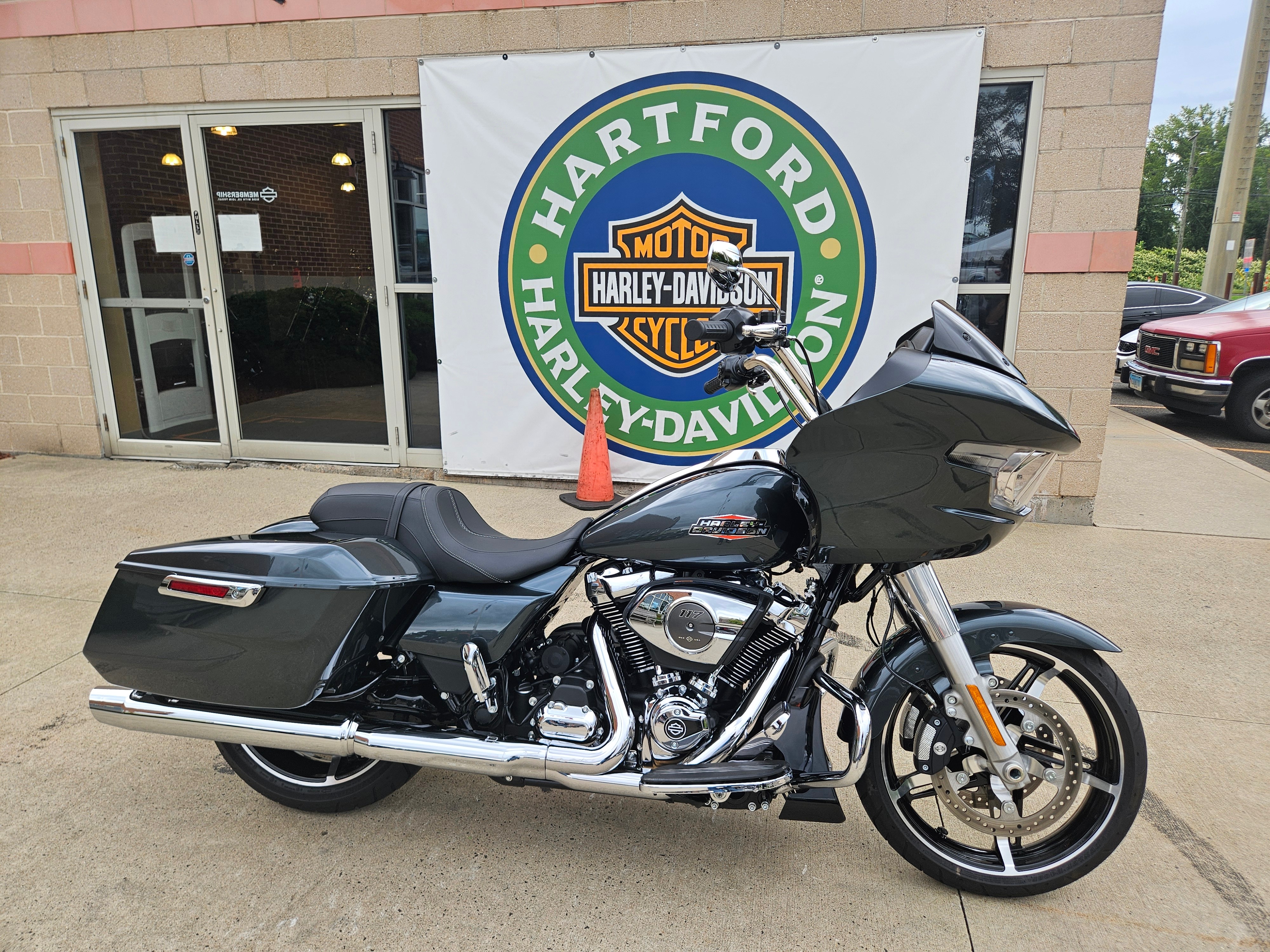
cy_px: 476
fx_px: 844
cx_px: 635
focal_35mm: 23
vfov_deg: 58.9
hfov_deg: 73.9
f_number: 1.8
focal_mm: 5.4
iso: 25
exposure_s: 1/214
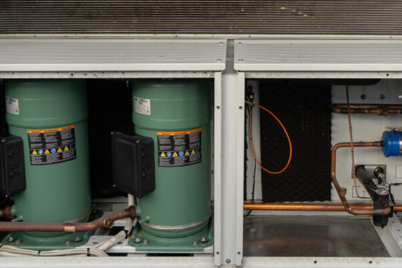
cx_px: 235
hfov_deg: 40.2
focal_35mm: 49
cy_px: 89
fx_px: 547
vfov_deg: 27.4
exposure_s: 1/50
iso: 100
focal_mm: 29
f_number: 9
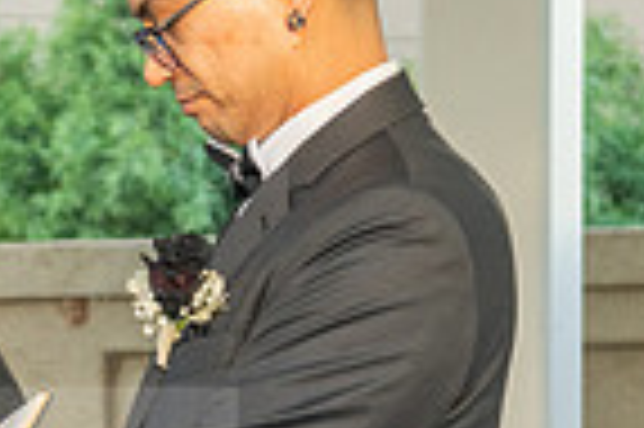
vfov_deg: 3.6
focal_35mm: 376
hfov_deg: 5.5
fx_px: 6718
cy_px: 773
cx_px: -144
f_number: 6.3
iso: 500
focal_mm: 70
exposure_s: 1/200
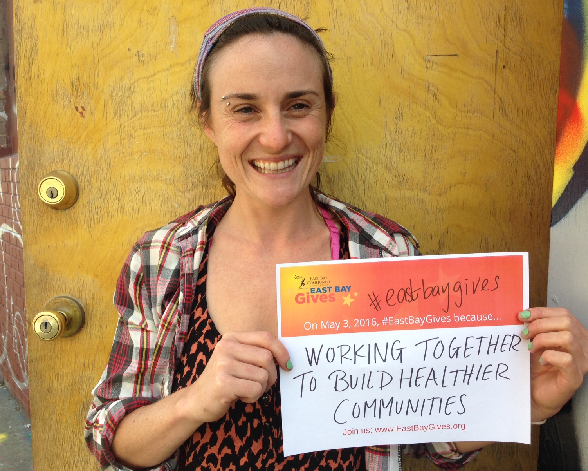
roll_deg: -3.0
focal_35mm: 35
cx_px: 293
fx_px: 609
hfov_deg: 51.5
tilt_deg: -5.7
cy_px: 239
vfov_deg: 42.2
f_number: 2.4
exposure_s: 1/184
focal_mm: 4.12
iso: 50
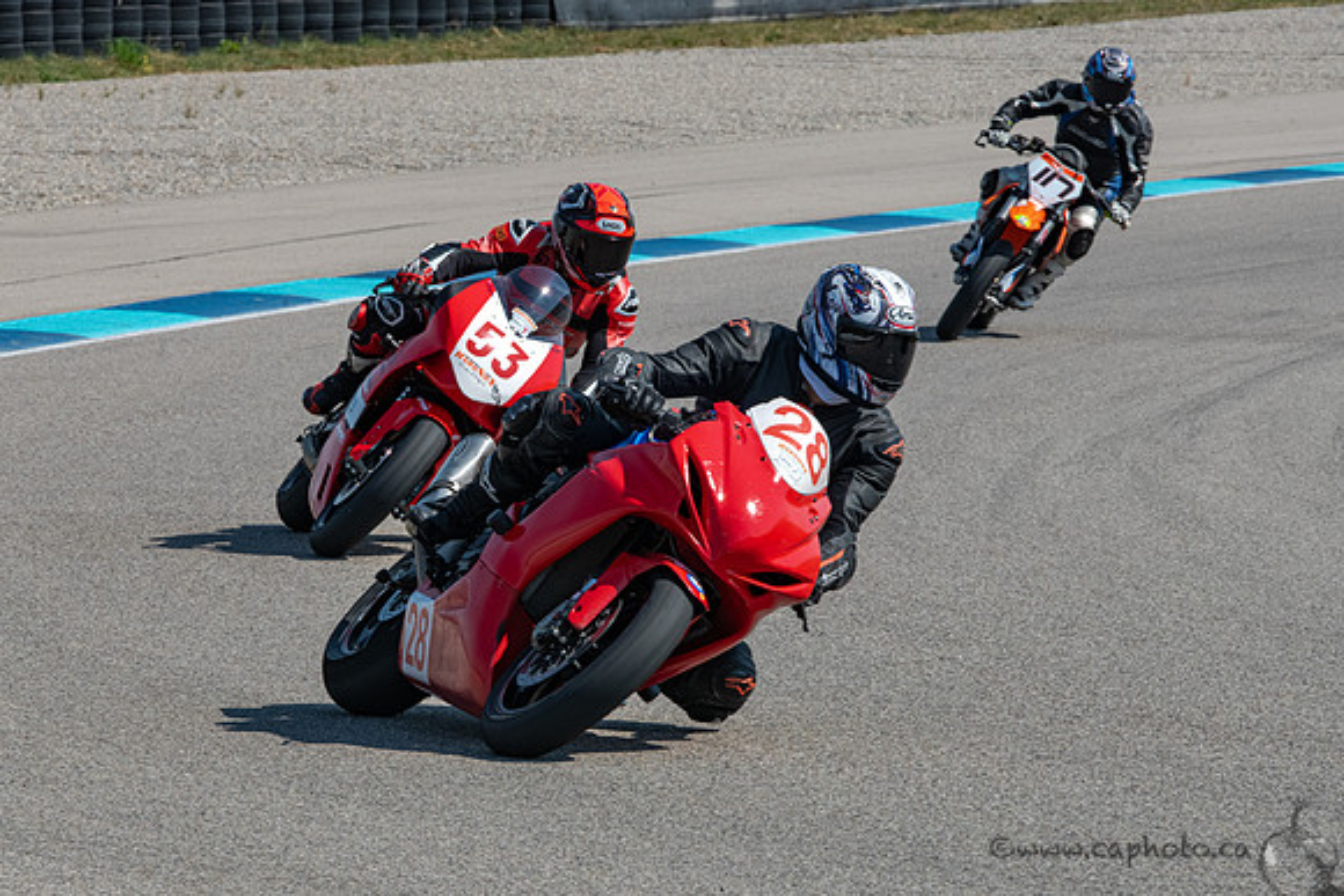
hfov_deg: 8.1
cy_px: 568
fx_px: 9476
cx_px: 491
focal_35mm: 254
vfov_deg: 5.4
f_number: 16
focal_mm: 200
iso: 640
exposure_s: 1/800
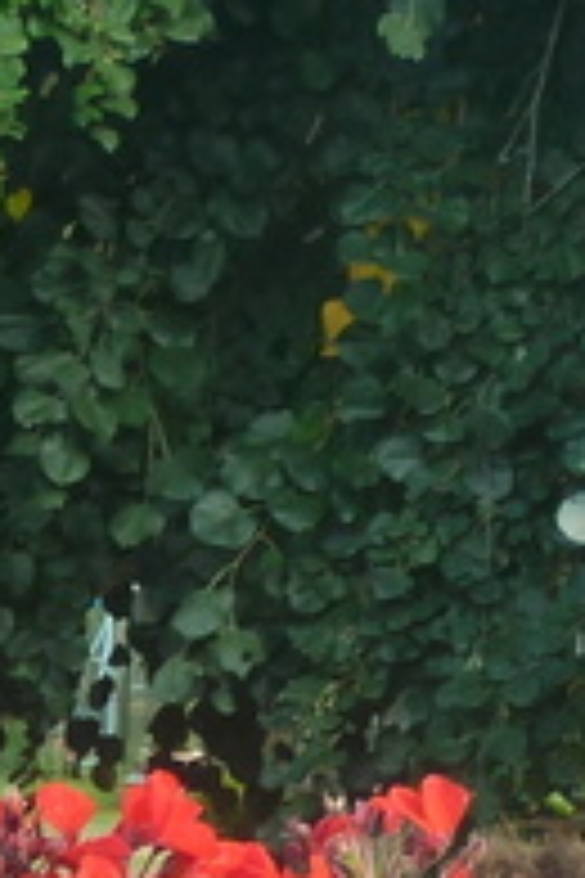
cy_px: 1693
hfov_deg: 8.4
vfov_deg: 11.4
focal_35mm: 164
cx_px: 320
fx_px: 3997
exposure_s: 1/30
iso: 100
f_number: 3.4
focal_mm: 5
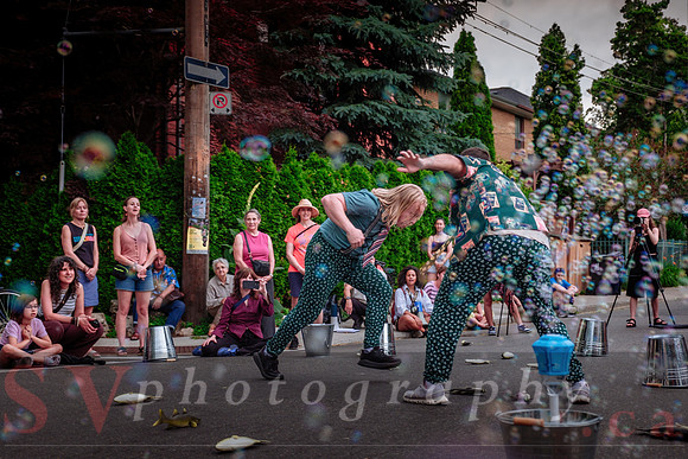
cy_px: 230
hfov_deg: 38.6
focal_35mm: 51
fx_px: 982
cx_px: 339
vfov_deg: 26.3
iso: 500
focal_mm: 33.2
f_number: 2.8
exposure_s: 1/320
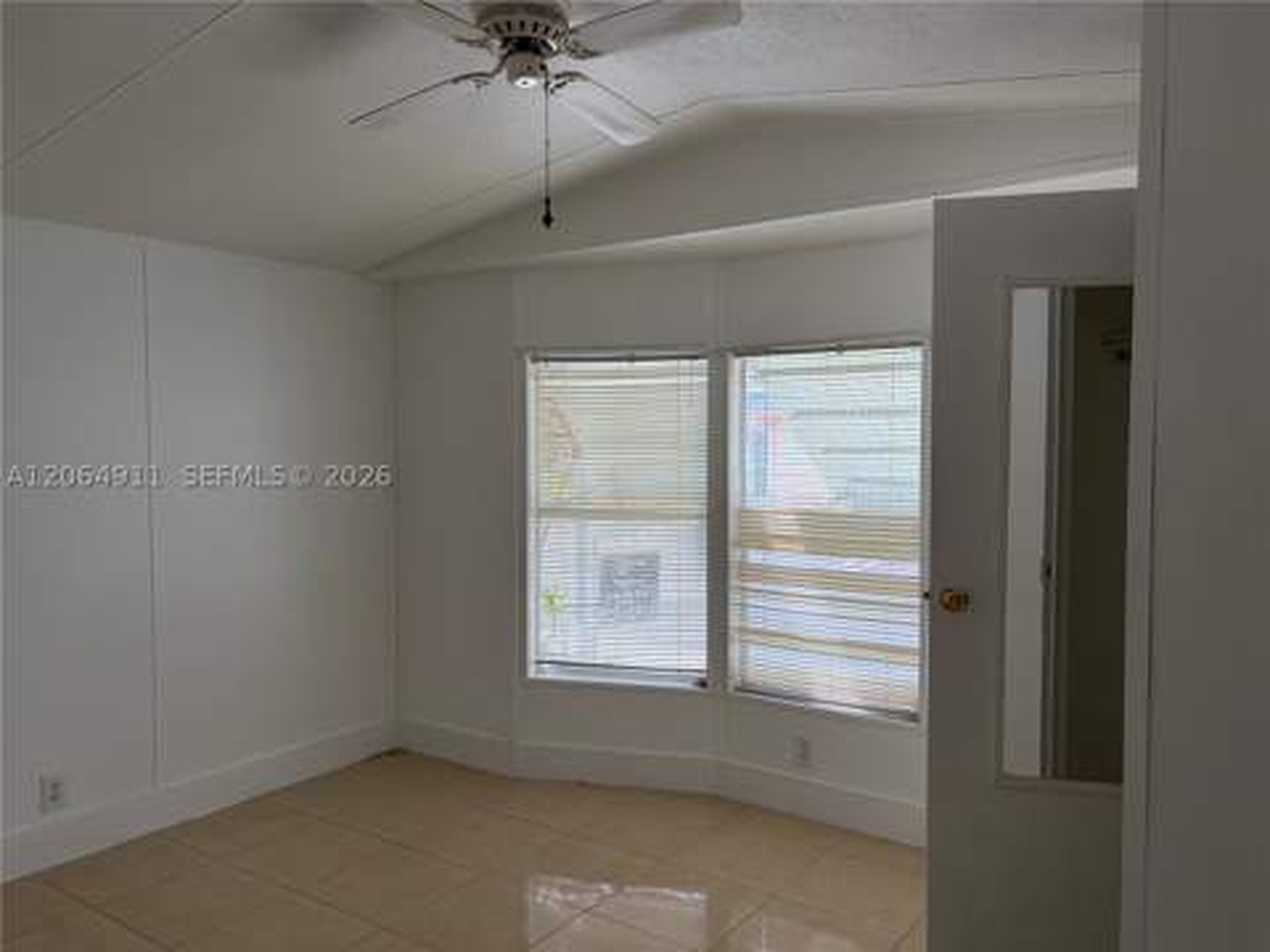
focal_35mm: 26
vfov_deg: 53.1
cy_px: 476
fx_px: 954
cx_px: 635
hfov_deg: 67.3
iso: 64
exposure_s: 1/591
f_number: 1.6
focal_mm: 5.96
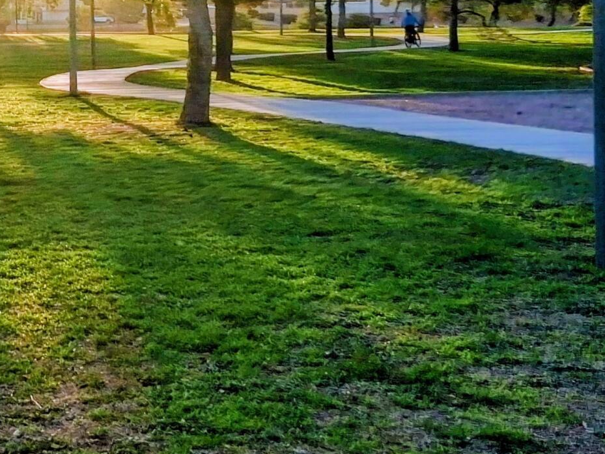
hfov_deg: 21.7
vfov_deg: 17.2
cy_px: 16
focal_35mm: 84
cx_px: -112
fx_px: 1468
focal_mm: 3.98
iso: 25
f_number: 1.8
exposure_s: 1/1209
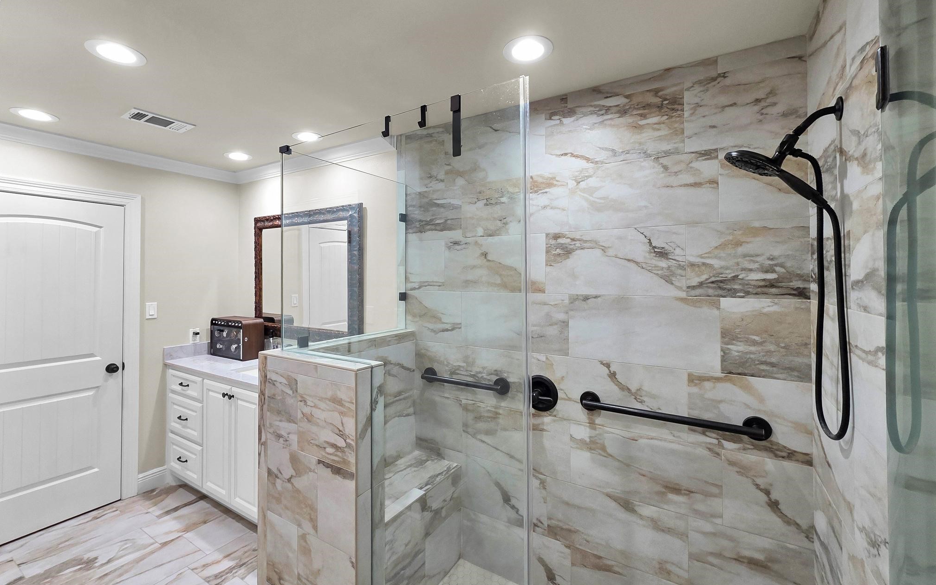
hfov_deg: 105.3
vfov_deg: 78.6
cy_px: 296
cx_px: 475
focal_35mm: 14
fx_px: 357
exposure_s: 1/40
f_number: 1.9
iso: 80
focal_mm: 2.2
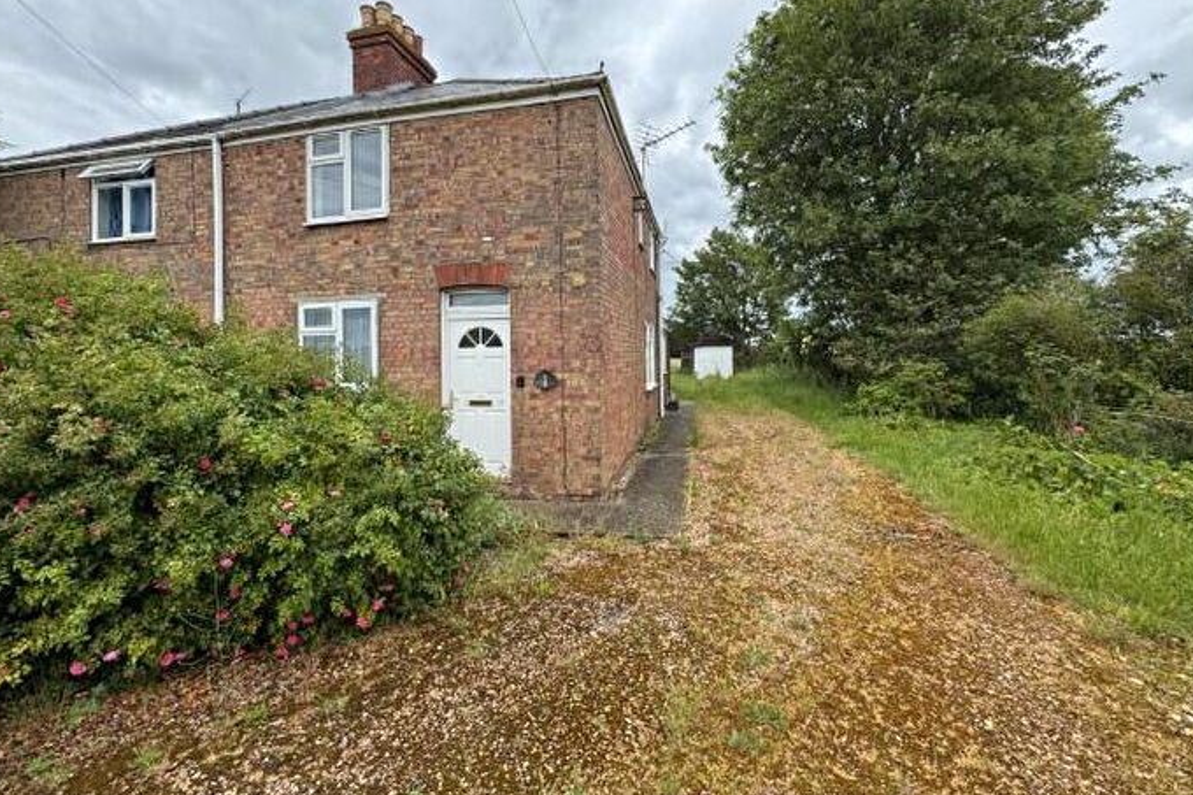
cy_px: 348
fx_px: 497
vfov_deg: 77.0
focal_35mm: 15
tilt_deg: +1.0
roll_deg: +1.1
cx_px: 595
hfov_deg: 100.4
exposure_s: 1/556
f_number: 2.2
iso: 40
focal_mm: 2.22
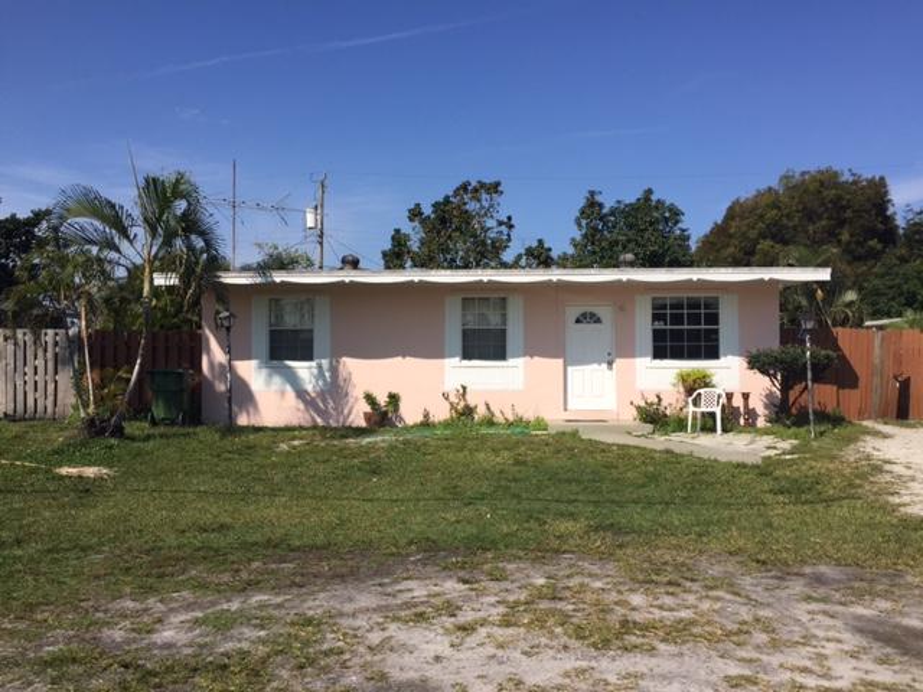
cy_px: 346
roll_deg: -1.2
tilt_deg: +0.8
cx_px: 462
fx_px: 773
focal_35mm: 29
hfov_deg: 61.7
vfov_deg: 48.2
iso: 32
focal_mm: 4.15
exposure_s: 1/2825
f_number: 2.2
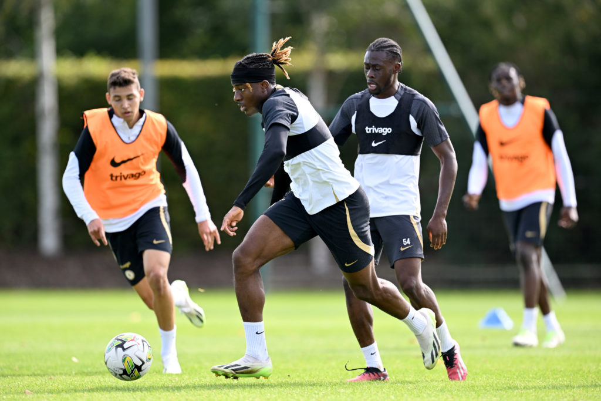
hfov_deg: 5.2
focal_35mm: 400
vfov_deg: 3.4
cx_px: 300
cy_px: 200
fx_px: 6678
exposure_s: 1/1600
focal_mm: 400
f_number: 3.5
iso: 400
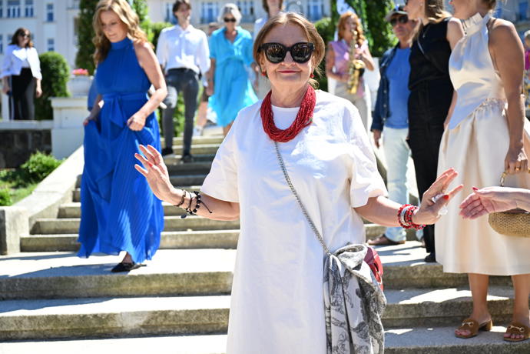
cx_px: 265
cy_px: 177
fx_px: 589
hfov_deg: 48.5
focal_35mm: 40
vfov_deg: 33.4
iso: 250
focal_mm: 40
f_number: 2.8
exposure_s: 1/1600
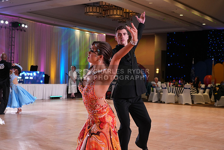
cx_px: 112
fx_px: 311
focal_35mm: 50
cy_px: 75
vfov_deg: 27.0
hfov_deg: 39.6
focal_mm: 50
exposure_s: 1/400
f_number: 4
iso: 2000
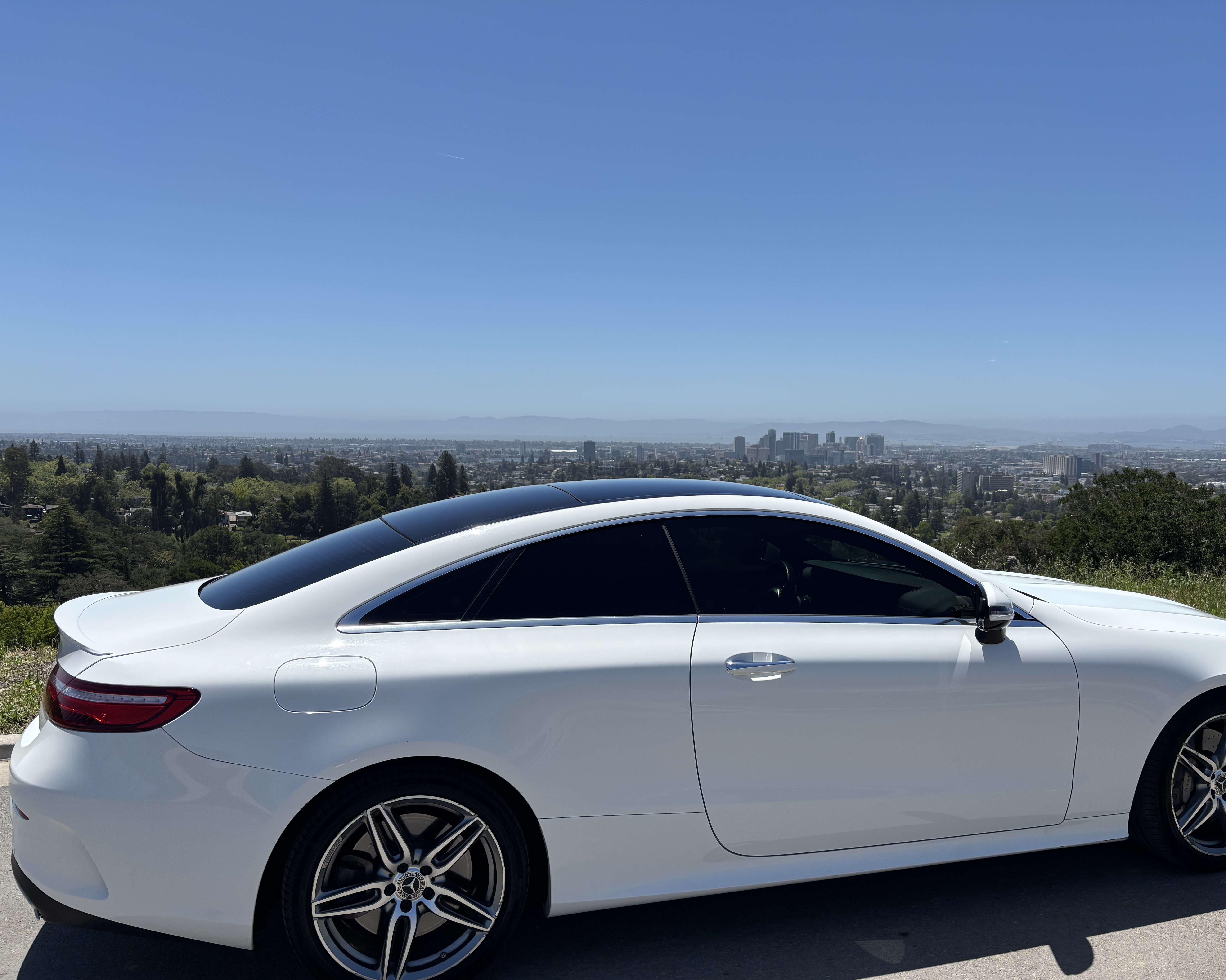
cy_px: 504
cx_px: 665
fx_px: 1016
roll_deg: -0.6
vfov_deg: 51.5
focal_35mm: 28
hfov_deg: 62.1
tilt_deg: -4.2
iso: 50
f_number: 1.6
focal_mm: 5.96
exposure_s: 1/5618
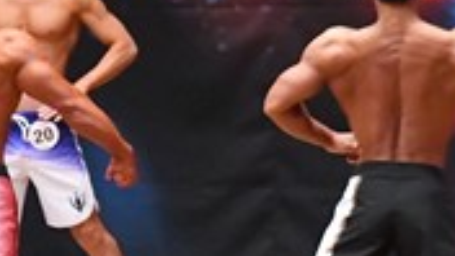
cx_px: -293
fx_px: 7685
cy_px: 215
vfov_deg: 1.9
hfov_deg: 3.4
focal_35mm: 637
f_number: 5.6
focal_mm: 92
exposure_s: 1/400
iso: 8000
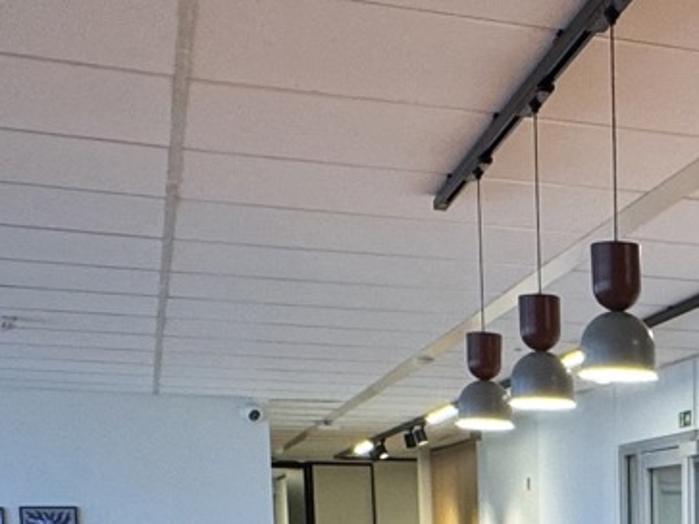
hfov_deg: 23.9
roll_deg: +0.4
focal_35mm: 74
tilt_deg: -7.6
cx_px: 843
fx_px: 1494
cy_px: 751
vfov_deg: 18.0
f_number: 2.2
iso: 100
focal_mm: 2.22
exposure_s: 1/70
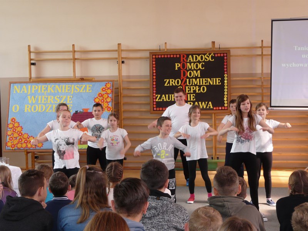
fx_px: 632
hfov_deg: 27.4
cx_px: 154
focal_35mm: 71
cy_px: 116
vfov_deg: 20.7
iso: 125
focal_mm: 11.7
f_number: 3.2
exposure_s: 1/50
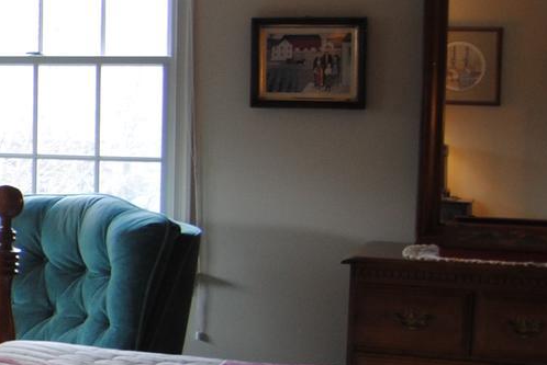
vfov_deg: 12.4
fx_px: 1688
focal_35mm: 111
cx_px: -512
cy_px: 189
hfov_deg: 15.2
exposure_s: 1/30
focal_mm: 18
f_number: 3.5
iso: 200
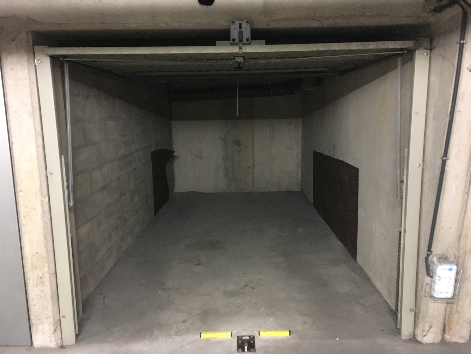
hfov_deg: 61.7
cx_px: 236
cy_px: 177
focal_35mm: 29
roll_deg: +0.8
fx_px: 395
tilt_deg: -11.0
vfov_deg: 48.2
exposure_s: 1/17
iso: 400
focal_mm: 4.15
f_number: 2.2
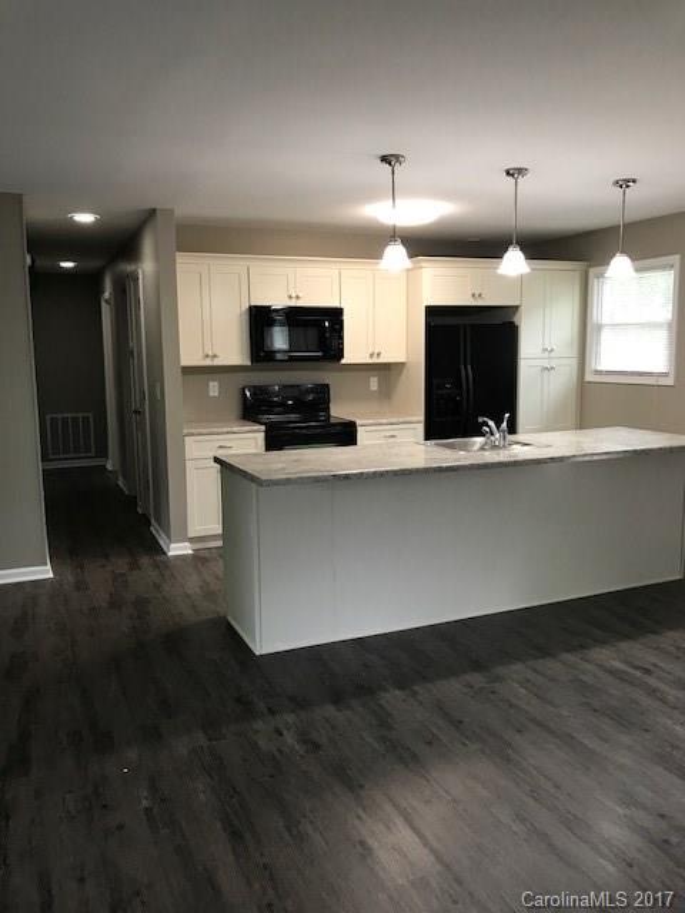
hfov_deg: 49.7
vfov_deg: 63.4
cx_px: 342
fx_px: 739
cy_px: 456
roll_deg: +1.3
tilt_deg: -8.3
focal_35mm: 28
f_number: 1.8
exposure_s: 1/24
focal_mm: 3.99
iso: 40
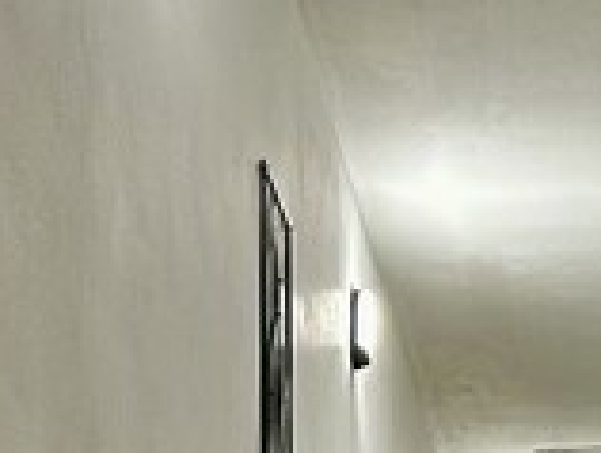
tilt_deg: +13.5
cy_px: 609
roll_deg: +1.4
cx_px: 685
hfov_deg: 11.6
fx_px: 2921
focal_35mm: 168
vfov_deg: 8.7
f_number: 1.5
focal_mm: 5.7
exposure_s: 1/50
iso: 80
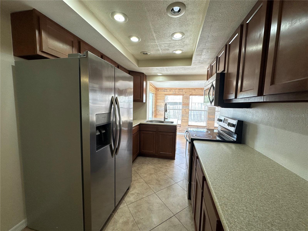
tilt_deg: -5.3
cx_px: 154
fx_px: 125
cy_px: 116
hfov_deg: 102.1
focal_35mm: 14
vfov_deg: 85.7
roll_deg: -1.6
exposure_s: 1/120
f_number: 2.2
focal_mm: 2.22
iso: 125
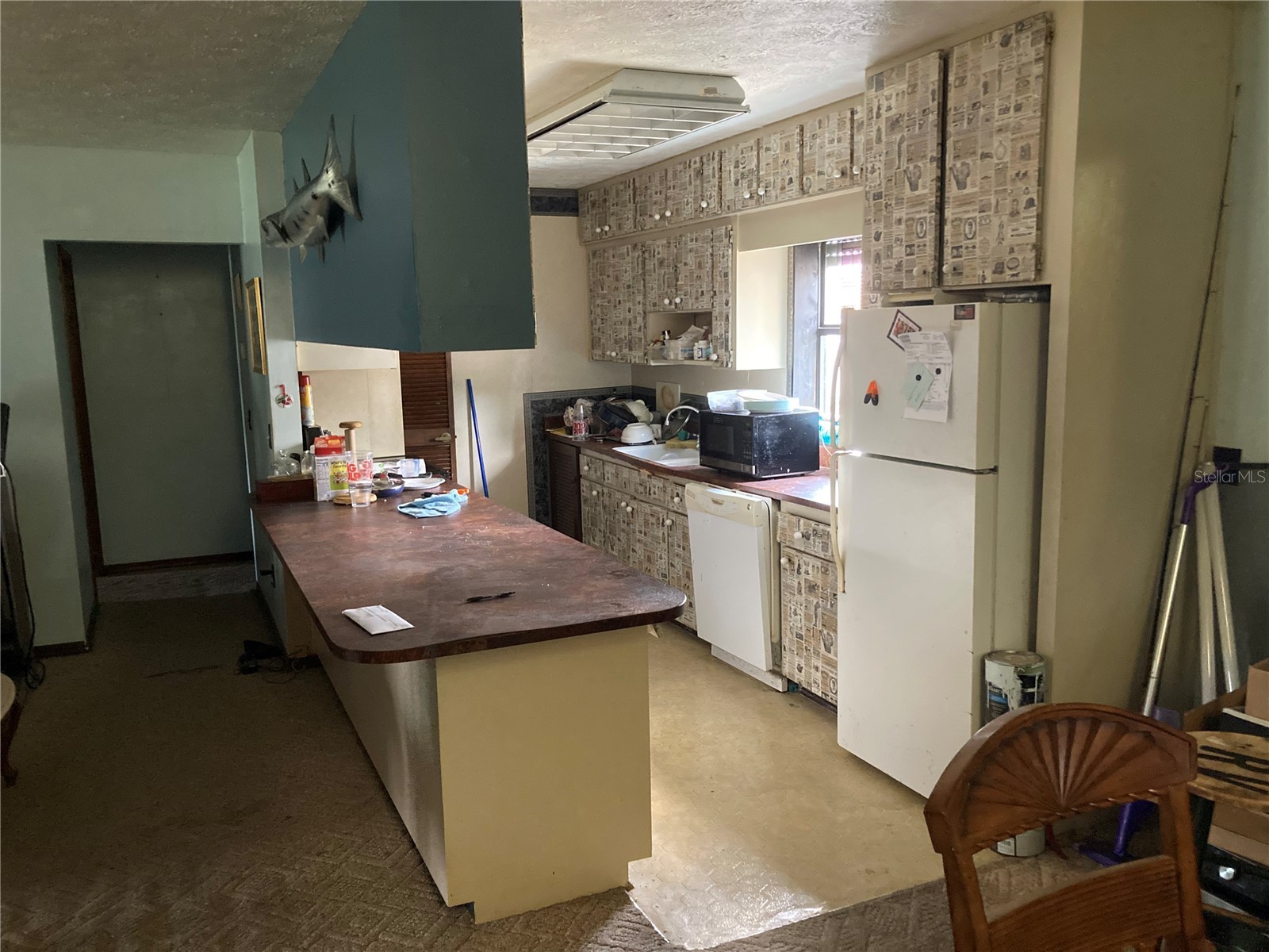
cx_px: 634
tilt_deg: -7.4
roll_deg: +0.7
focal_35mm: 28
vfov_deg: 49.7
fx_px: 1026
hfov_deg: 63.4
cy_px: 476
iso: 500
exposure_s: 1/30
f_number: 1.8
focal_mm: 3.99
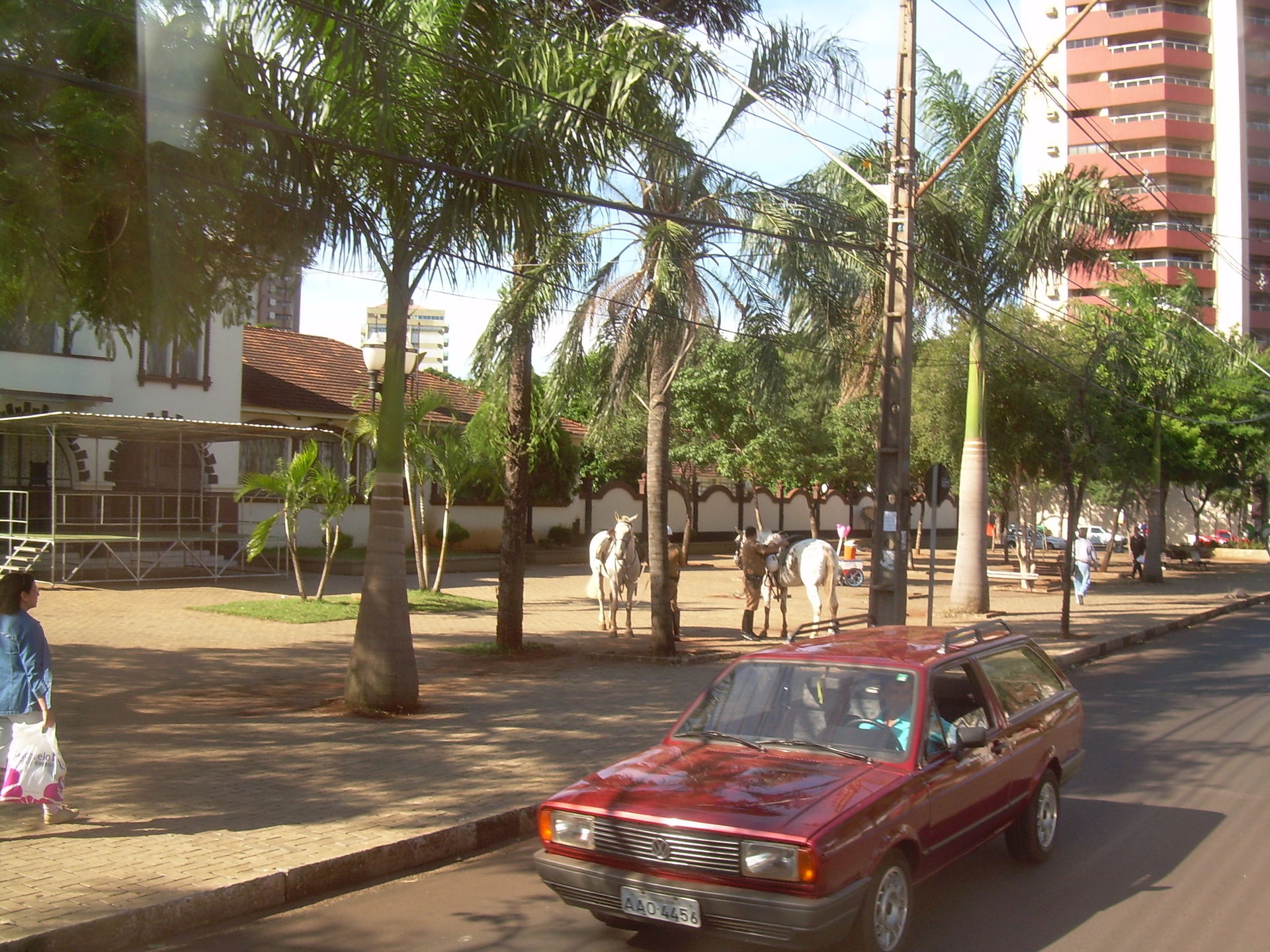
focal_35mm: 38
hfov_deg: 49.0
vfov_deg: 37.7
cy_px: 476
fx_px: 1394
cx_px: 635
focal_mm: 6.3
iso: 50
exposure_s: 1/149
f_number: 4.6
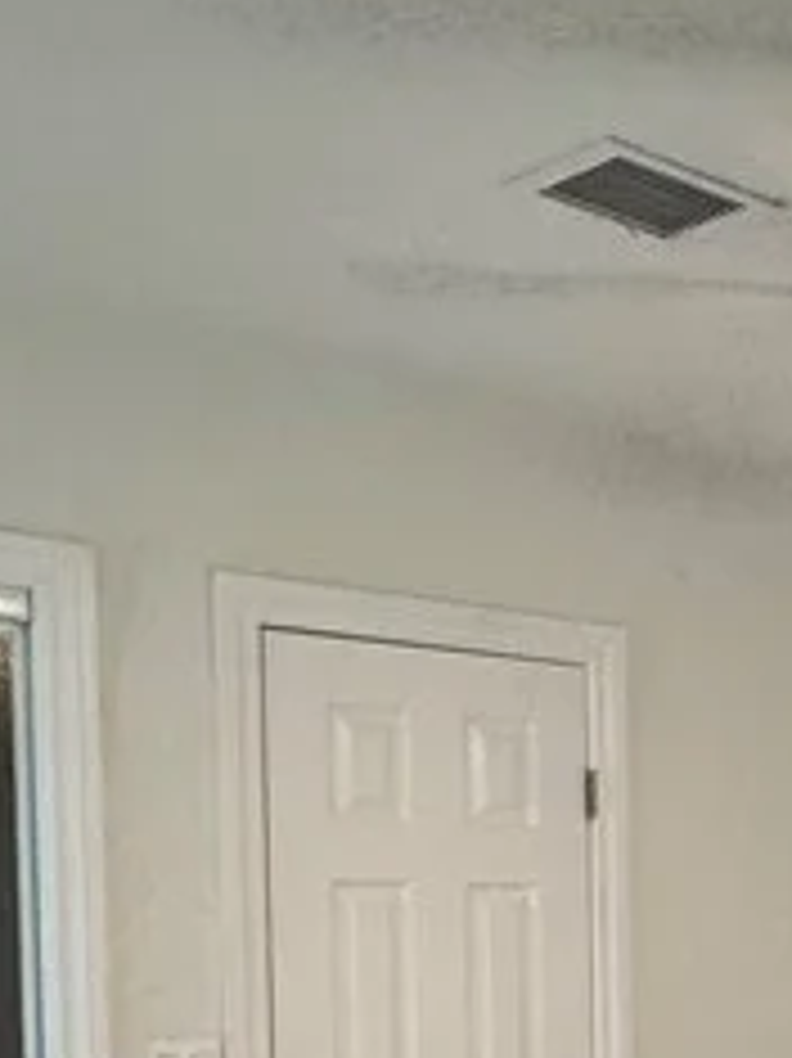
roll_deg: -0.1
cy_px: 1017
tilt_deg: -3.6
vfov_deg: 29.9
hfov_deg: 20.0
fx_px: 1863
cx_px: 1260
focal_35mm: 61
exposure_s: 1/60
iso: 250
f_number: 2.2
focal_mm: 2.22
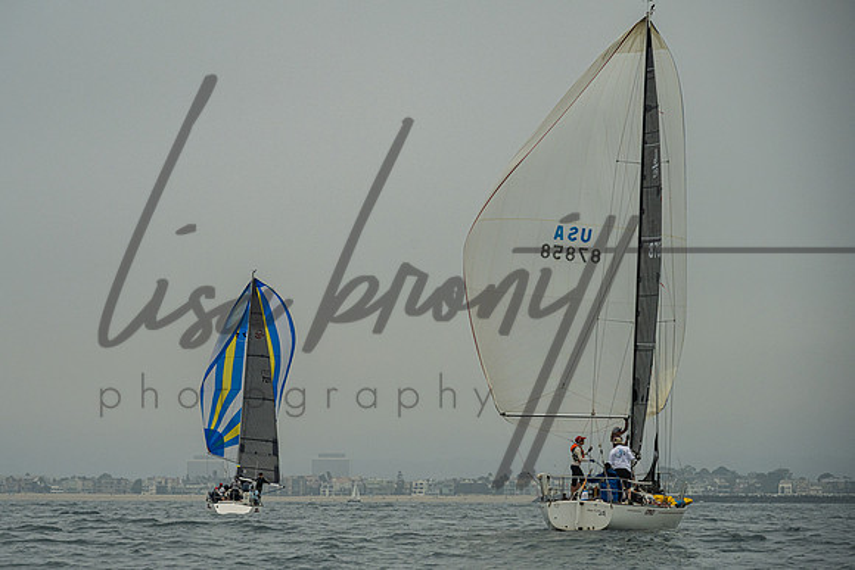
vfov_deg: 8.5
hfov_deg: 12.7
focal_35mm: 162
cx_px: 351
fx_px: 3851
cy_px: 326
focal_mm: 135
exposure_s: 1/4000
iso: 400
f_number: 6.3
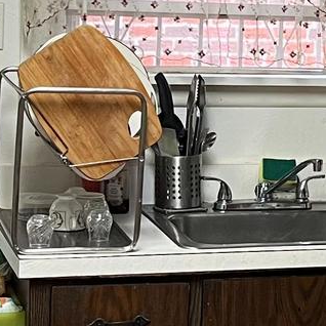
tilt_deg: -5.6
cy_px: 96
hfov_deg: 11.6
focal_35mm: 148
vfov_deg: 11.8
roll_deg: -2.5
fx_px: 1577
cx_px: 364
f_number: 1.5
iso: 125
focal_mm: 5.7
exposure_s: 1/60
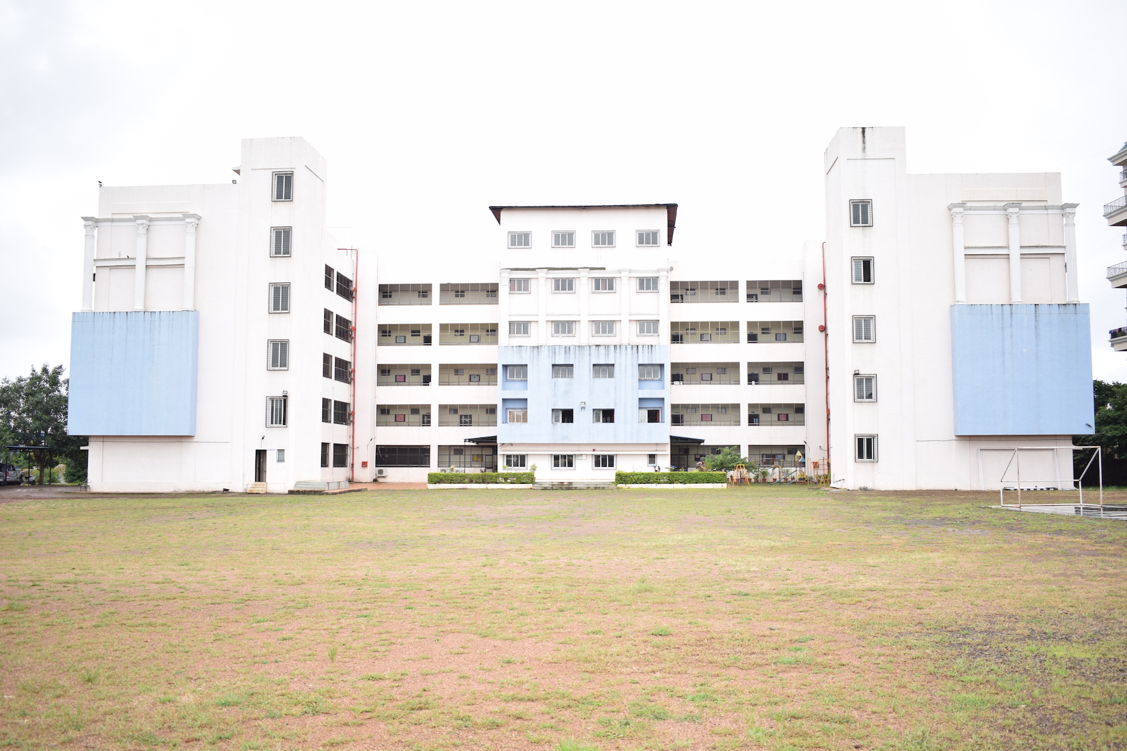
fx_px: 1033
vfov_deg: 40.0
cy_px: 376
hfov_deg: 57.2
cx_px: 564
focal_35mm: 33
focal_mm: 22
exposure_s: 1/160
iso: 100
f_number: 3.8
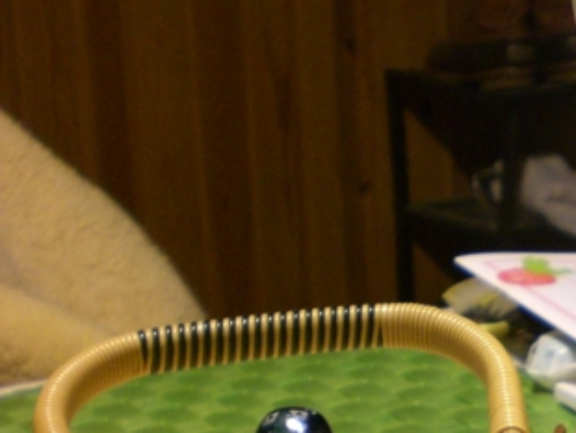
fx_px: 1632
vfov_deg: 14.8
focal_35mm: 98
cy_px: 452
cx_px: 710
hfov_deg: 18.8
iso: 200
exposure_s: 1/10
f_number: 3.1
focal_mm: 6.3
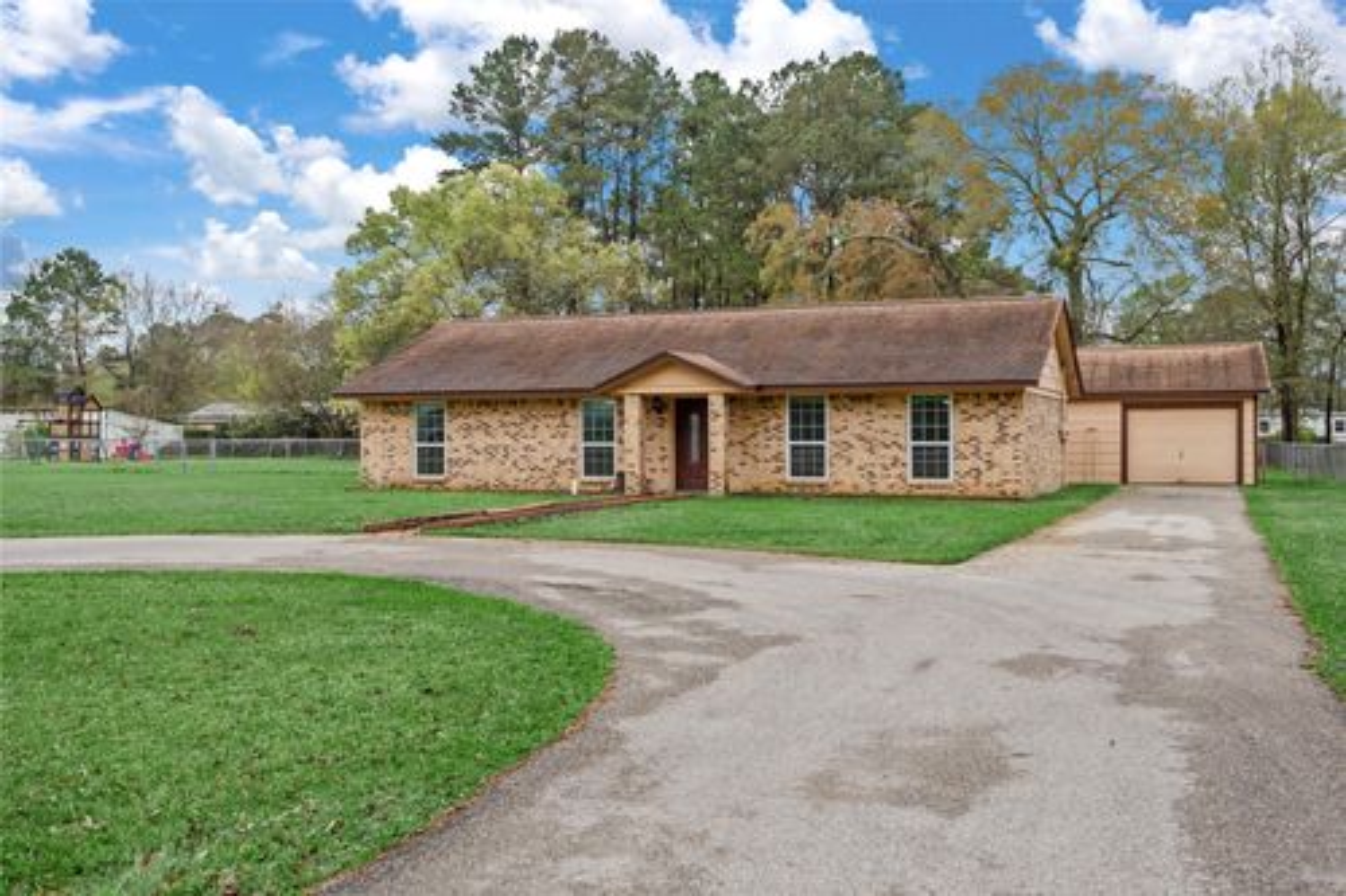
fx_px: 1308
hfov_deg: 54.5
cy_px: 448
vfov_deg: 37.8
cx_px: 673
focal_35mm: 35
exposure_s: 1/160
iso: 100
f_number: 7.1
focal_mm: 35
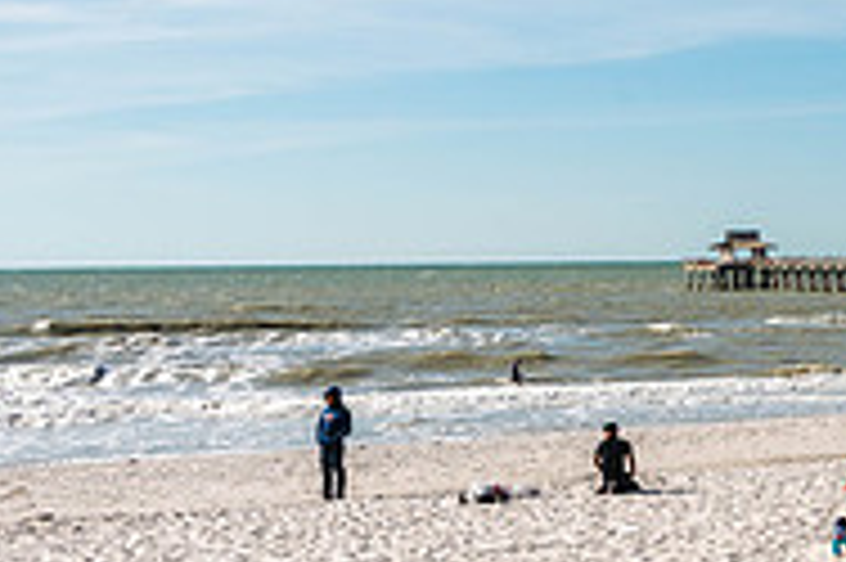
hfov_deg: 21.2
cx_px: 1030
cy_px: 281
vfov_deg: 15.3
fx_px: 2090
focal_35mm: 89
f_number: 11
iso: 100
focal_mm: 28
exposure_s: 1/250
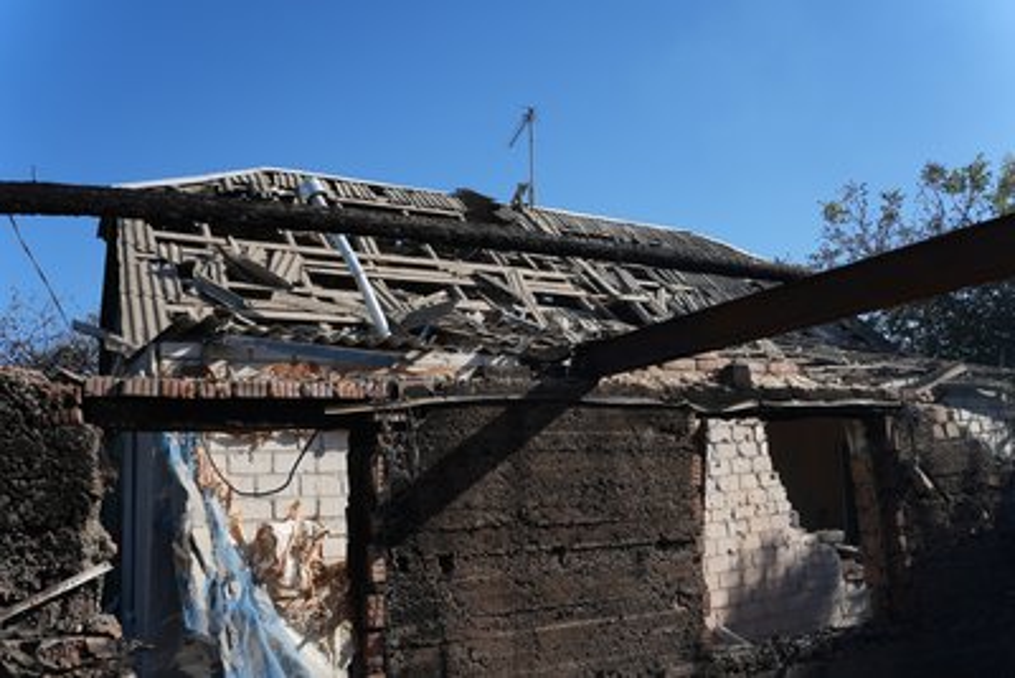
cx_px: 508
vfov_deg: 46.4
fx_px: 790
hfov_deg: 65.5
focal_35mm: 28
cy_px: 339
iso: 100
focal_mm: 28
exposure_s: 1/160
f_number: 4
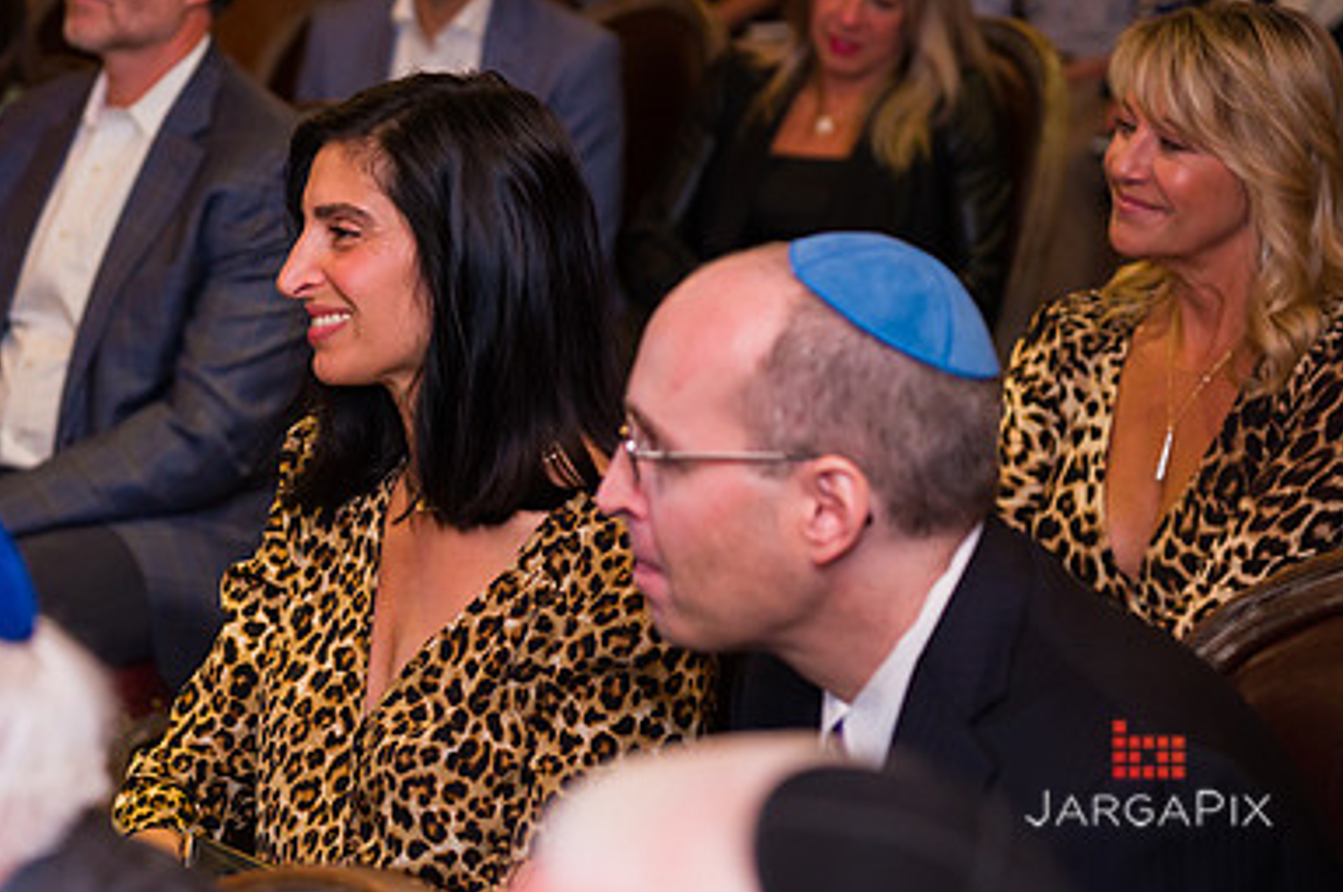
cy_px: 230
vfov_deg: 12.6
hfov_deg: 18.8
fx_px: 4024
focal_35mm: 108
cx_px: 347
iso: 1250
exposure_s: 1/200
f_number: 4
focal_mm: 70
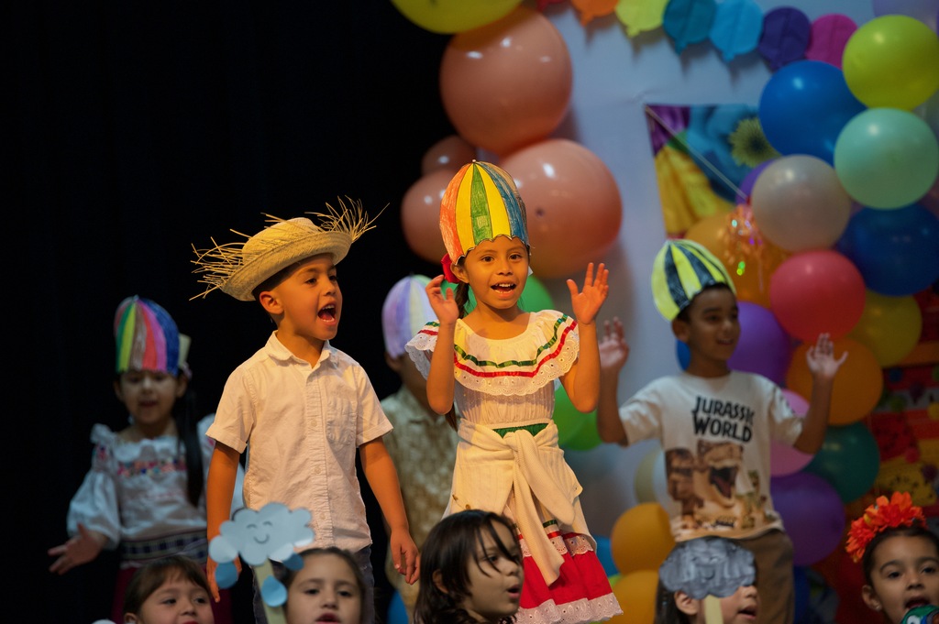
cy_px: 312
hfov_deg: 10.3
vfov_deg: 6.9
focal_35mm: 200
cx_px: 470
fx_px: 5212
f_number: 2.8
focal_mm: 200
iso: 2000
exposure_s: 1/400
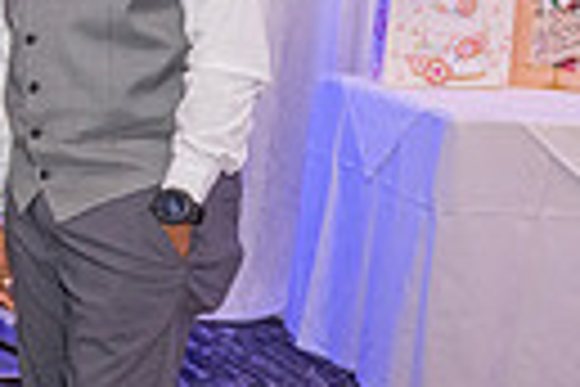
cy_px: 291
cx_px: -675
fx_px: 1853
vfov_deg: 11.9
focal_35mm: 115
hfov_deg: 14.1
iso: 1600
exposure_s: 1/200
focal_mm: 24
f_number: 4
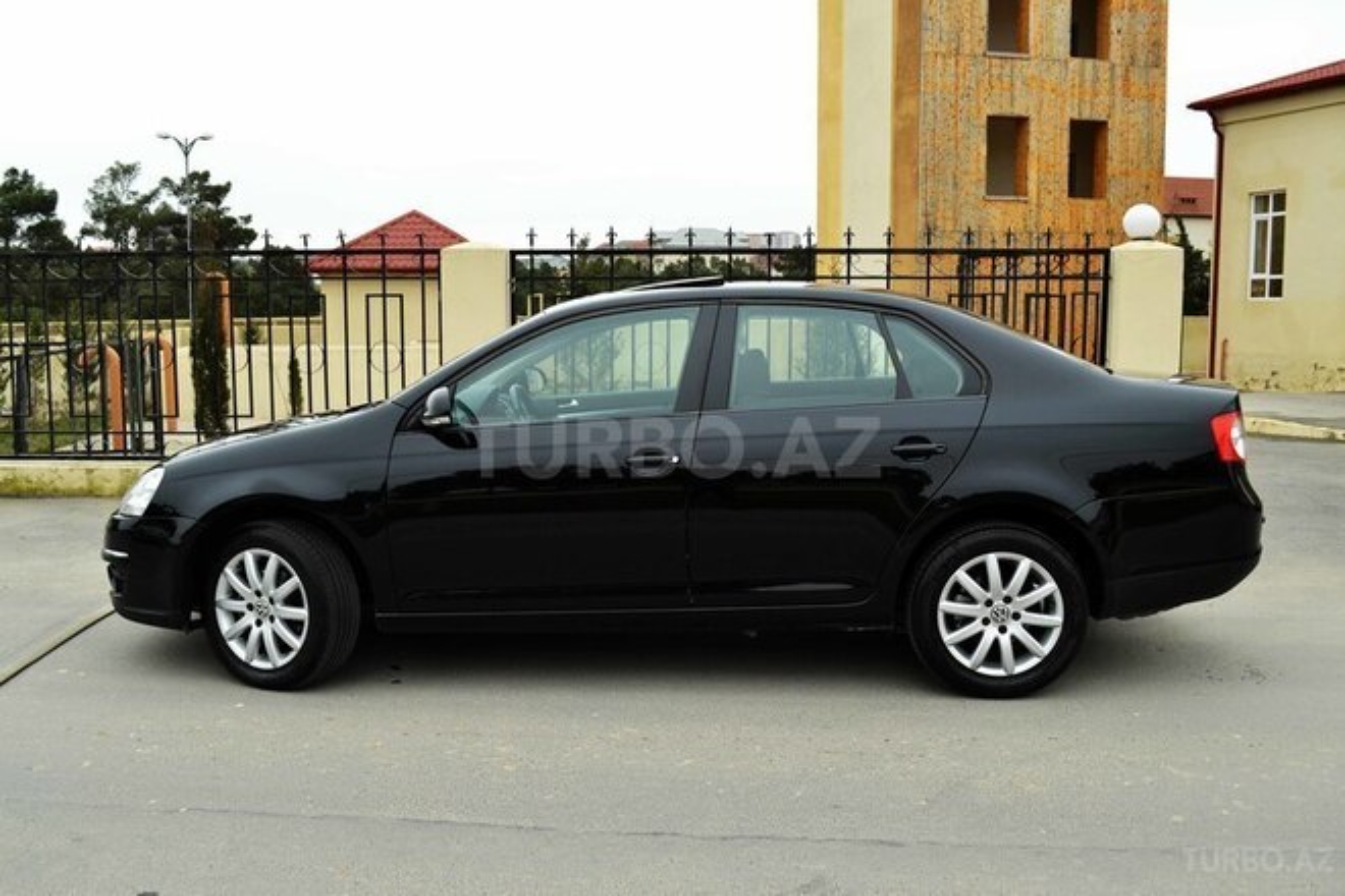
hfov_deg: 57.2
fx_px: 1233
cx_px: 672
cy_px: 448
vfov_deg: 40.0
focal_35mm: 33
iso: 100
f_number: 5.6
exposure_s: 1/125
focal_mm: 22
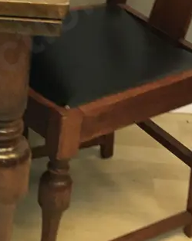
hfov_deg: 15.5
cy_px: 117
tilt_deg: -31.5
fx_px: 662
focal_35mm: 93
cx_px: -72
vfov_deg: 20.6
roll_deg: -0.4
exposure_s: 1/17
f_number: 2.2
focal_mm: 4.15
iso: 200
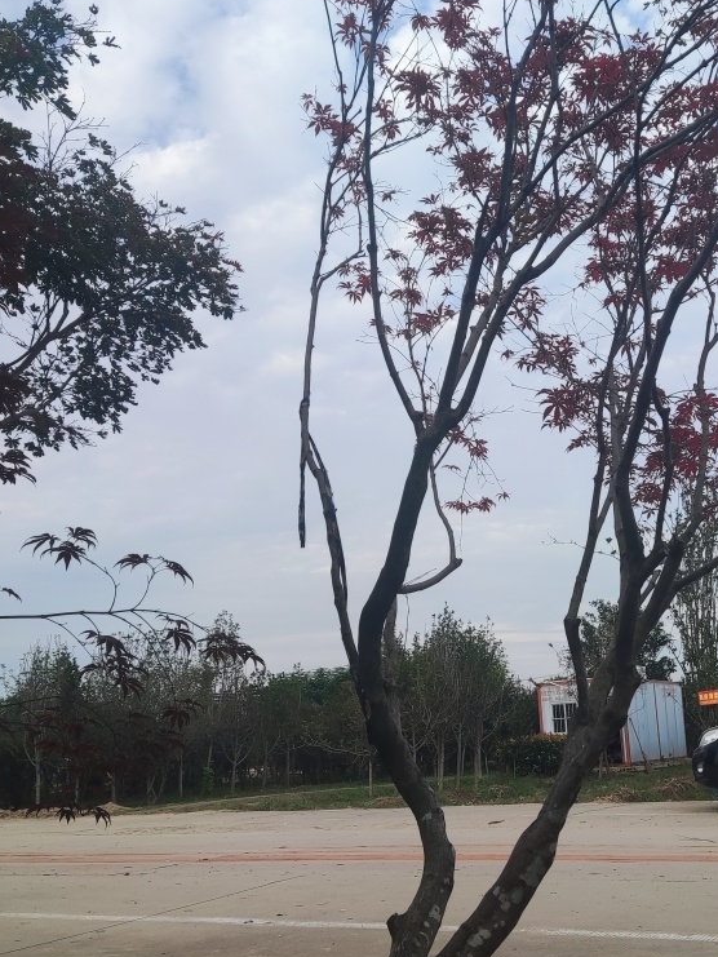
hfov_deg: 39.0
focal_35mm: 36
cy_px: 546
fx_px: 995
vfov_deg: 51.2
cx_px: 506
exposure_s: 1/285
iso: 50
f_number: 1.79
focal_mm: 4.71
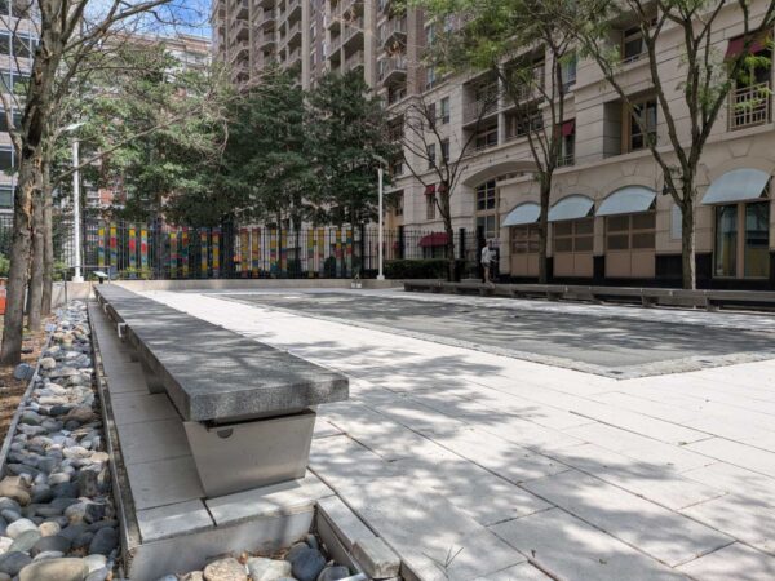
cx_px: 388
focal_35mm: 24
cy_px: 290
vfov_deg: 56.8
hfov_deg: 71.6
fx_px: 537
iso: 28
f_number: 1.7
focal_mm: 4.53
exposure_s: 1/1337
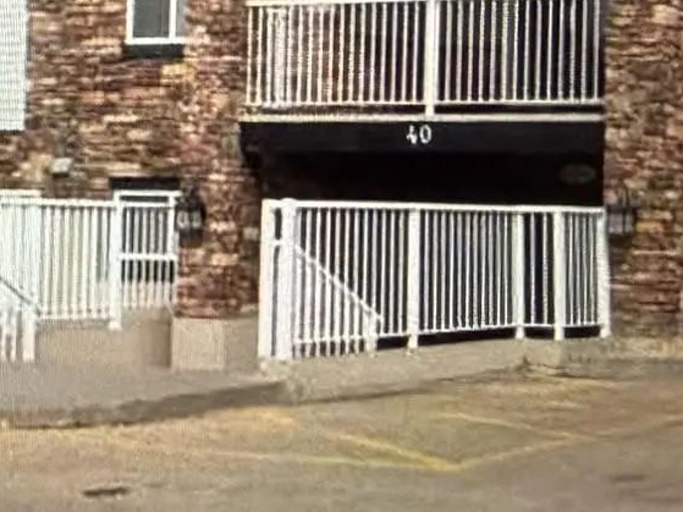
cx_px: -141
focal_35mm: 88
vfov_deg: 15.6
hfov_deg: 20.8
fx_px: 1736
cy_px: -224
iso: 160
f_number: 2.2
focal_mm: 2.22
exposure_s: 1/120
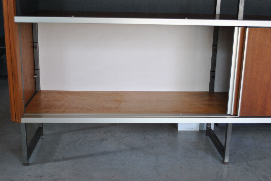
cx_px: 136
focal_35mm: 48
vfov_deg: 28.2
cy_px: 90
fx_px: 362
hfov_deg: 41.1
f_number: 4.8
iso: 200
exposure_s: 1/50
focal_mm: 32
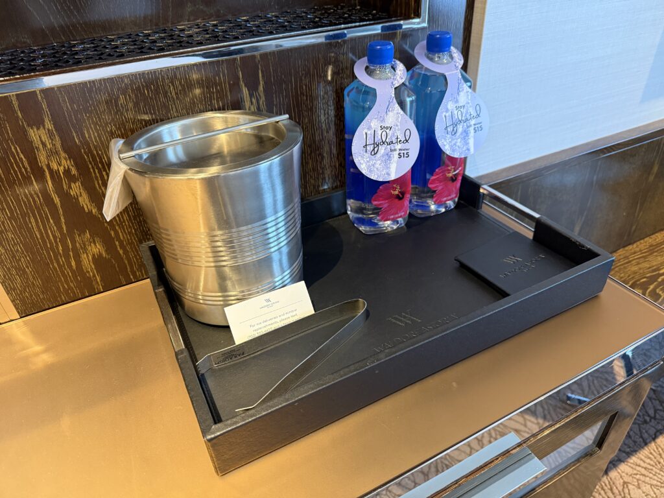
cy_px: 249
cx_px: 332
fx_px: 460
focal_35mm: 24
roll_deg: +2.2
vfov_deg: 56.8
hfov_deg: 71.6
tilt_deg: -34.7
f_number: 1.78
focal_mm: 6.76
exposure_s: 1/60
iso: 500
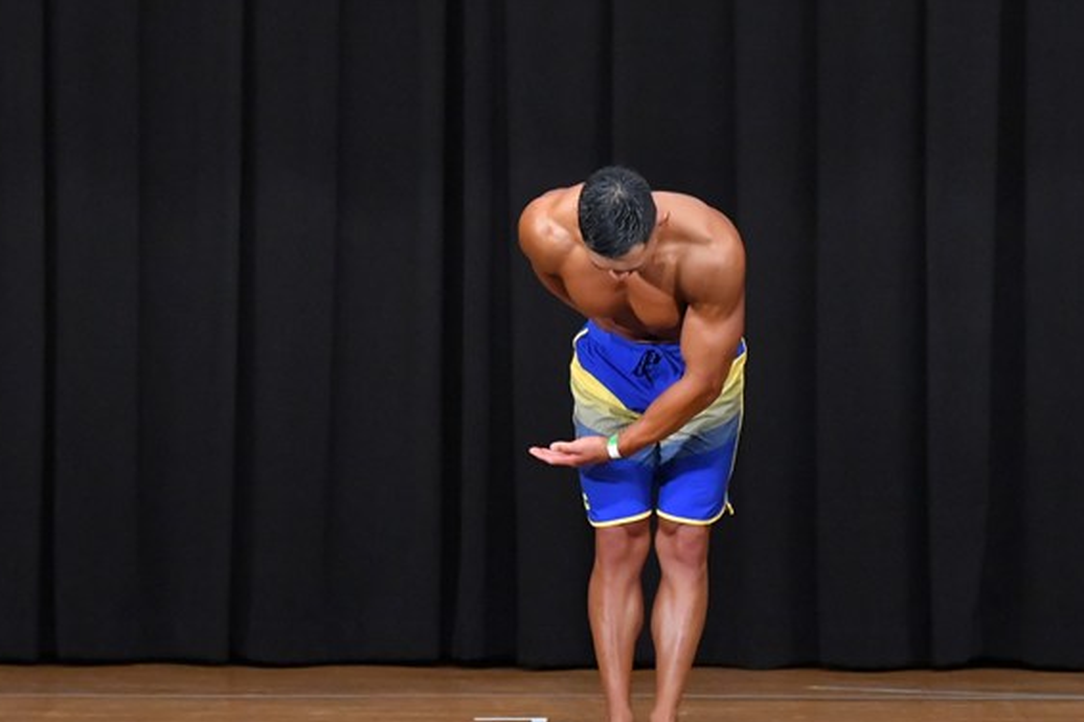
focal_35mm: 297
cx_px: 713
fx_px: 8940
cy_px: 398
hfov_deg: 6.9
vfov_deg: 4.6
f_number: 5.6
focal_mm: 145
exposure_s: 1/400
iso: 8000
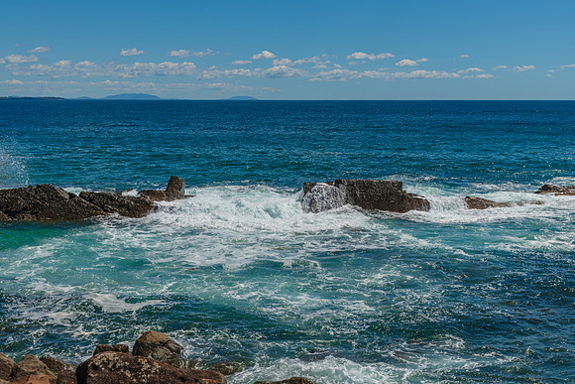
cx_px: 288
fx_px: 827
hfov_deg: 38.3
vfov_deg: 26.1
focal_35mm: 52
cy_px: 192
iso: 40
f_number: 11
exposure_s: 1/250
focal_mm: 50
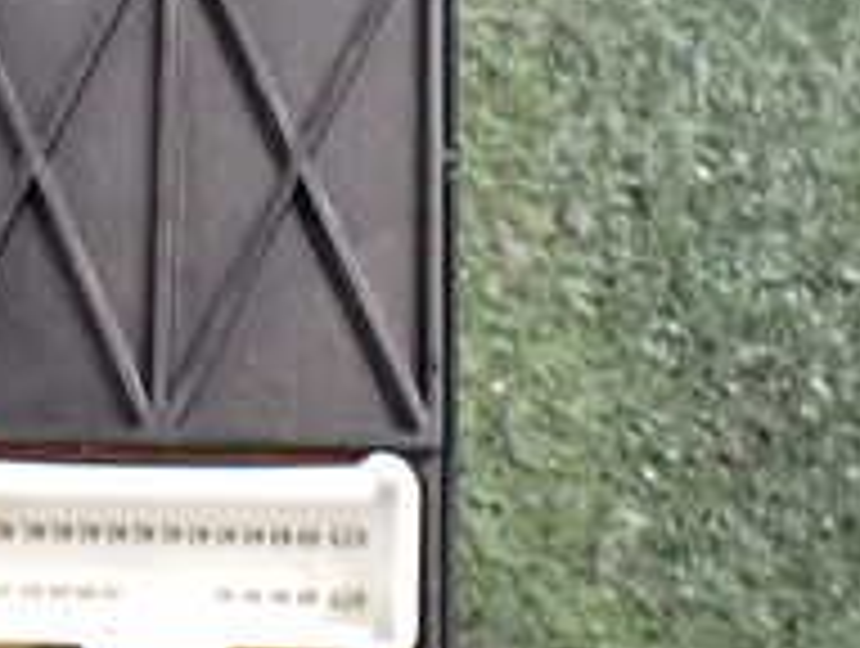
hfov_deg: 20.5
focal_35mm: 94
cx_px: 135
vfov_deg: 15.7
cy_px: 189
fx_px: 2340
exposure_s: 1/30
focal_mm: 5.4
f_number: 2.3
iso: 1000
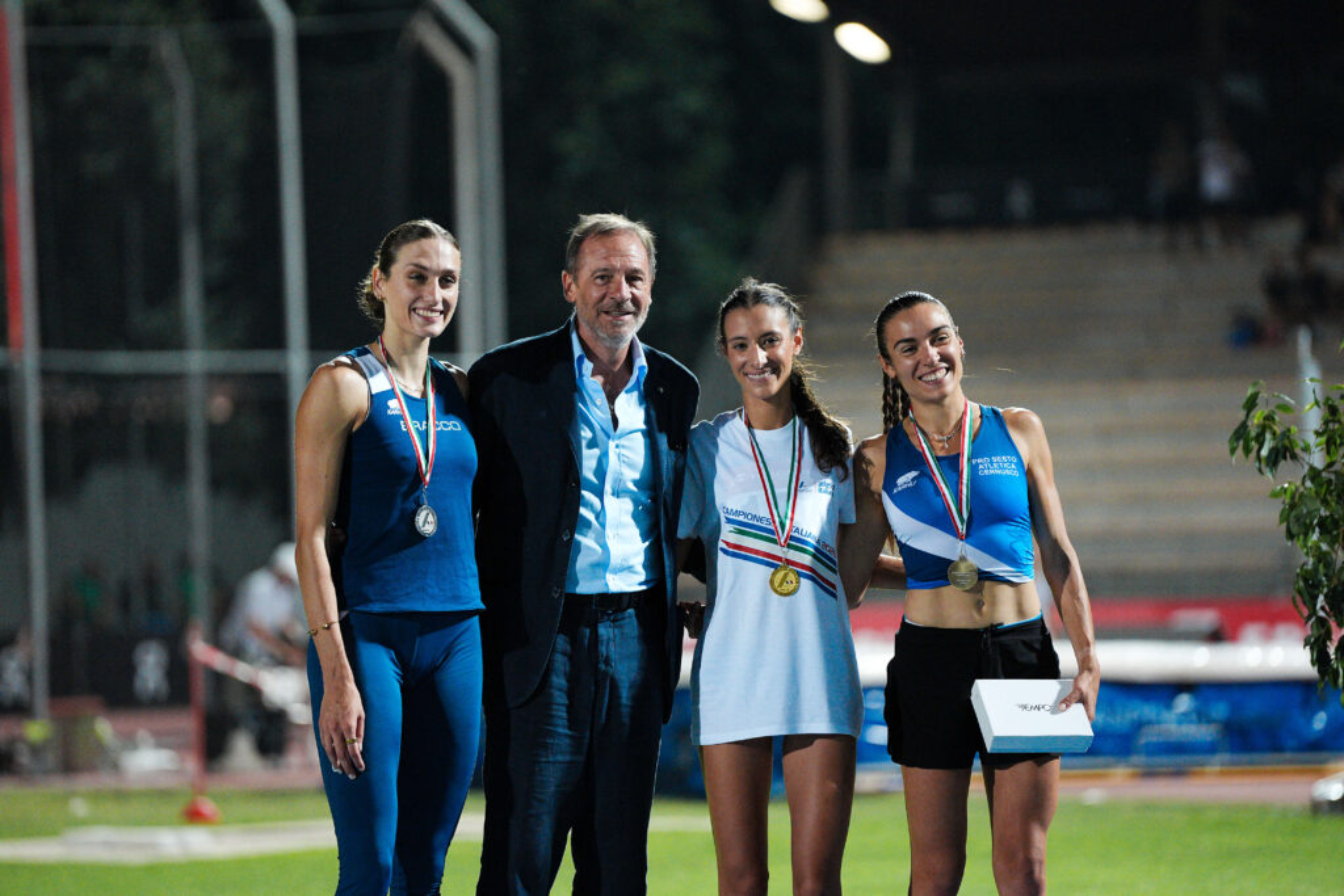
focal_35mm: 200
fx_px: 7467
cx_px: 672
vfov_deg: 6.9
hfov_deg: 10.3
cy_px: 448
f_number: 2.8
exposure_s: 1/1000
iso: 6400
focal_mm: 200
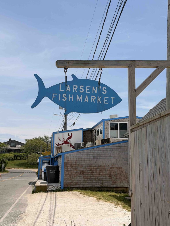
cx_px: 85
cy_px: 113
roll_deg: +0.9
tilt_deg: +8.2
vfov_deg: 39.7
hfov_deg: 30.3
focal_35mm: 48
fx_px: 314
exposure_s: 1/7874
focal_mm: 6.76
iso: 64
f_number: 1.78
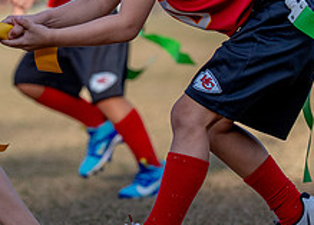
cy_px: -31
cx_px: -1
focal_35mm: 529
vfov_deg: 2.7
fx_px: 4723
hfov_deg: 3.8
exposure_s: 1/3200
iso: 250
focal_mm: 143
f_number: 2.8
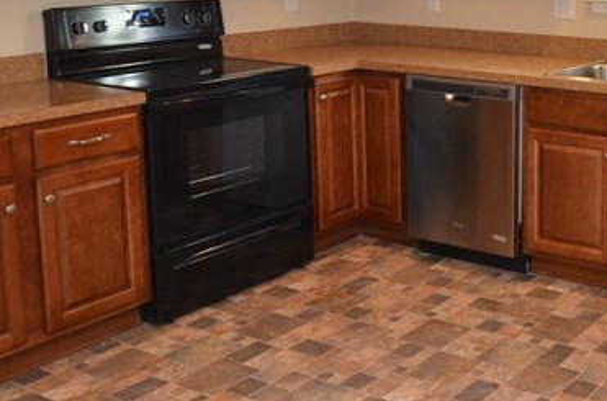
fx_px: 815
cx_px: 655
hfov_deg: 35.4
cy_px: 24
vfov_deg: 26.5
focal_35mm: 48
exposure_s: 1/60
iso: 640
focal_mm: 11
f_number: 6.3
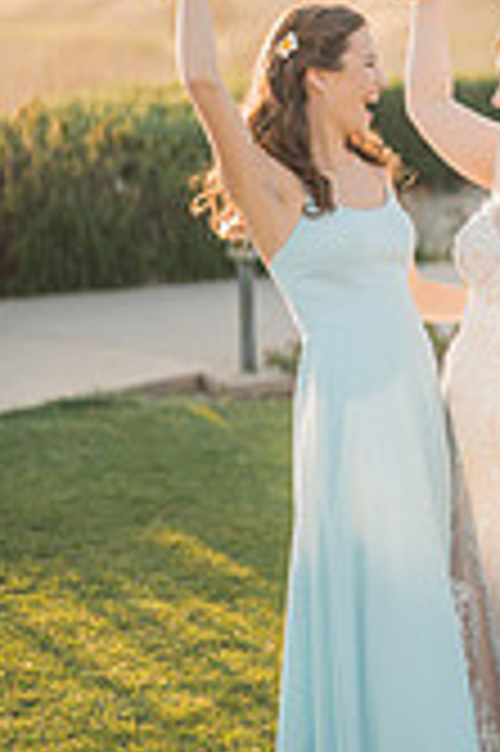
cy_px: 180
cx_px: 626
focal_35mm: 135
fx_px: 2818
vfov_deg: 15.1
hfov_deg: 10.0
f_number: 1.2
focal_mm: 50
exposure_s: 1/3200
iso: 200
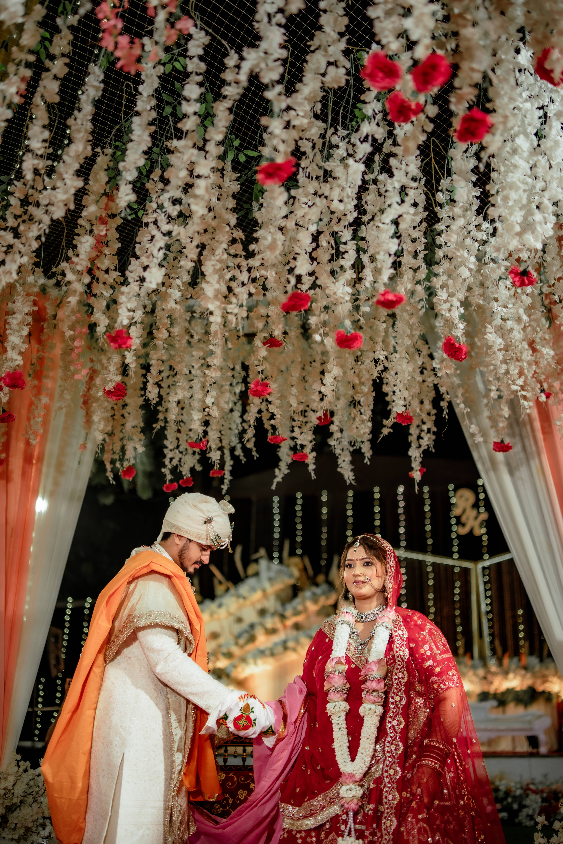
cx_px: 282
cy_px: 422
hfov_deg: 37.9
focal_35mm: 35
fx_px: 821
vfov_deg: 54.4
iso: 320
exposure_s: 1/250
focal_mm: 35
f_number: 1.4
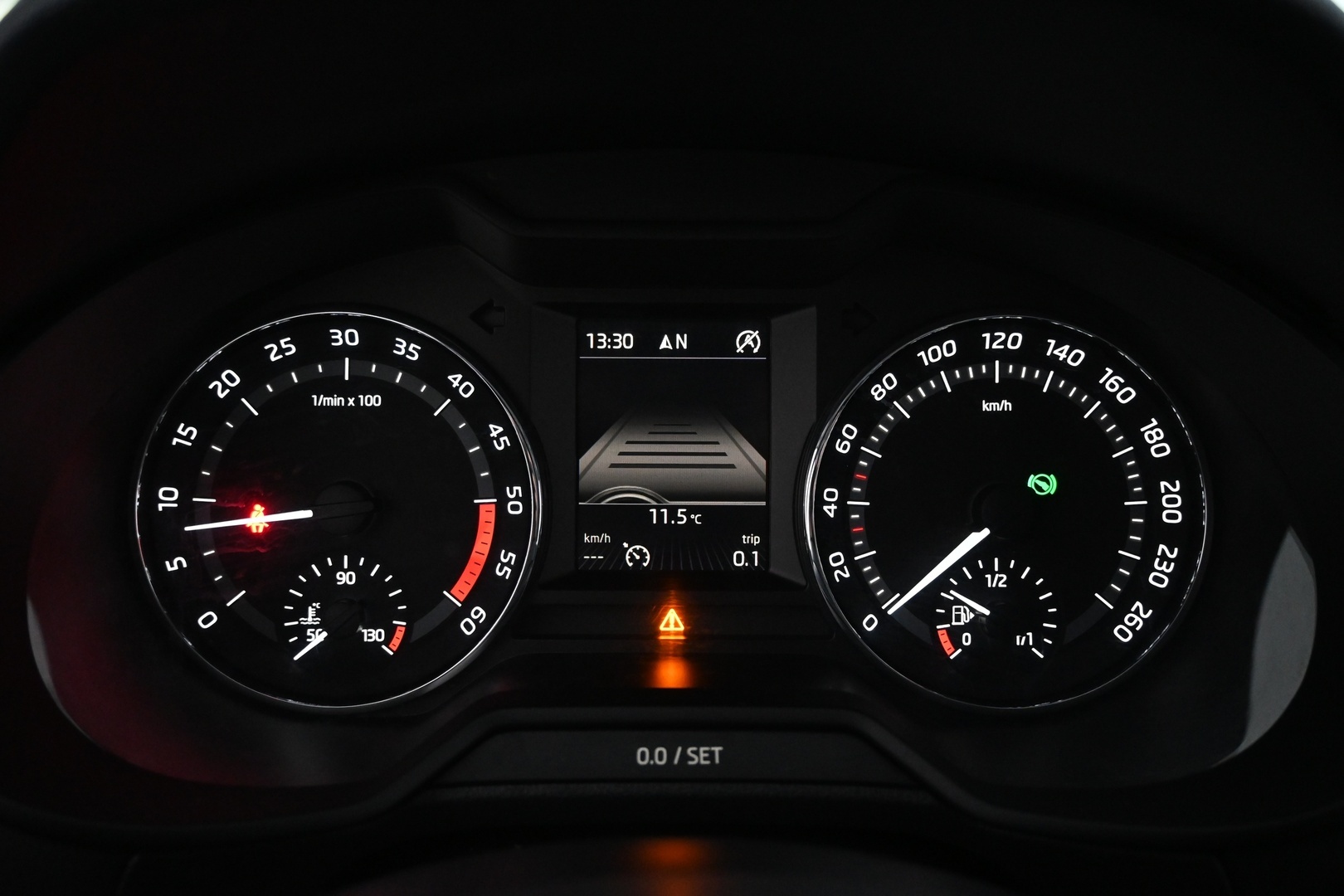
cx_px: 672
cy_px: 448
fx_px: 1176
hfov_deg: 59.5
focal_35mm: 32
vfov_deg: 41.7
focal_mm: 21
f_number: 4
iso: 3600
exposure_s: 1/30
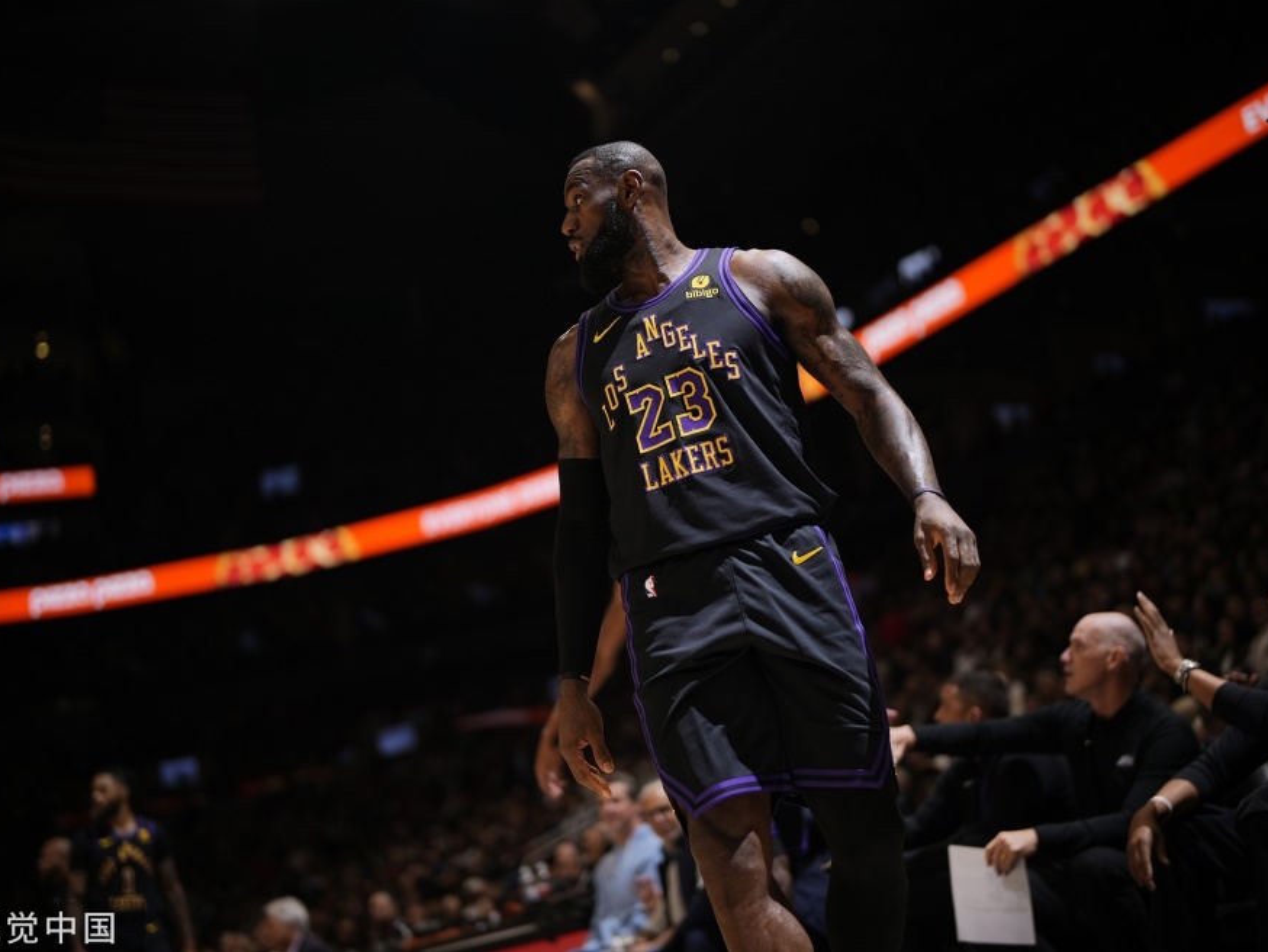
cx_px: 663
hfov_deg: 34.9
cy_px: 469
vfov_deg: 26.6
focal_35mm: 55
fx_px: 2015
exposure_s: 1/250
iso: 100
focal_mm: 50
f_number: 1.2
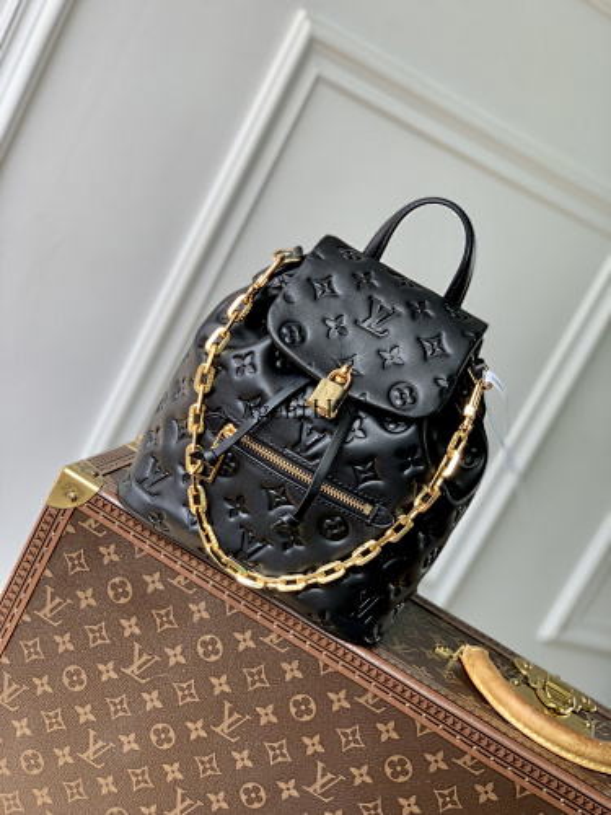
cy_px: 408
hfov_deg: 28.0
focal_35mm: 52
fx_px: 1224
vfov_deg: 36.8
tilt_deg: -11.7
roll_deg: -27.9
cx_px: 306
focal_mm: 6
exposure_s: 1/122
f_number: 2.4
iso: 16
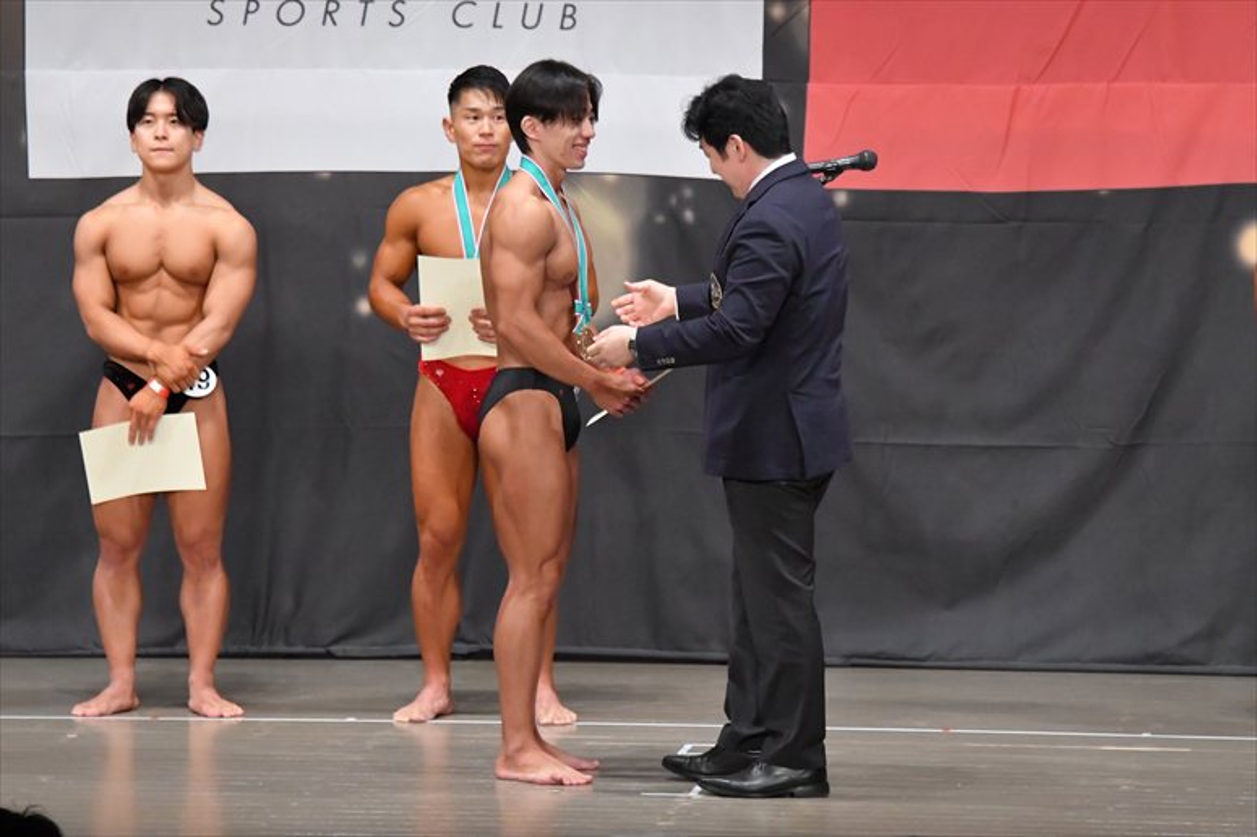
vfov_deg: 6.8
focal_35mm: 202
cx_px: 628
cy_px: 418
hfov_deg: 10.2
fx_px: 7050
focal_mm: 135
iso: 6400
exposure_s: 1/400
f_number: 5.6
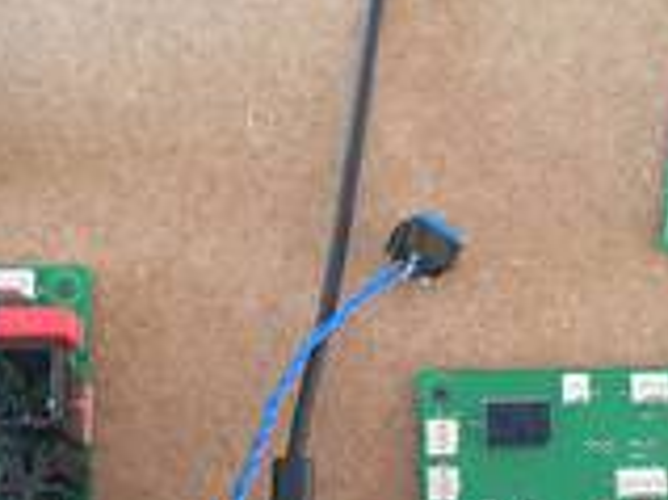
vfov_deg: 18.0
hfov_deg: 25.0
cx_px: 345
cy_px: 588
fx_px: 1504
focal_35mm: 78
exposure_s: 1/17
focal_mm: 3.3
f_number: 2.4
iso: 200
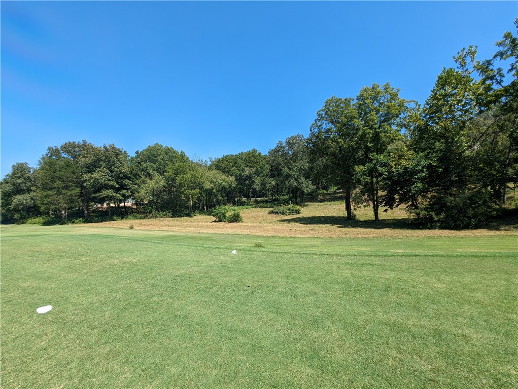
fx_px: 240
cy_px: 194
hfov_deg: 94.4
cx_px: 259
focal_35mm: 16
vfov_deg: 78.2
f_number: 2.2
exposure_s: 1/949
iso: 52
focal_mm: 2.35
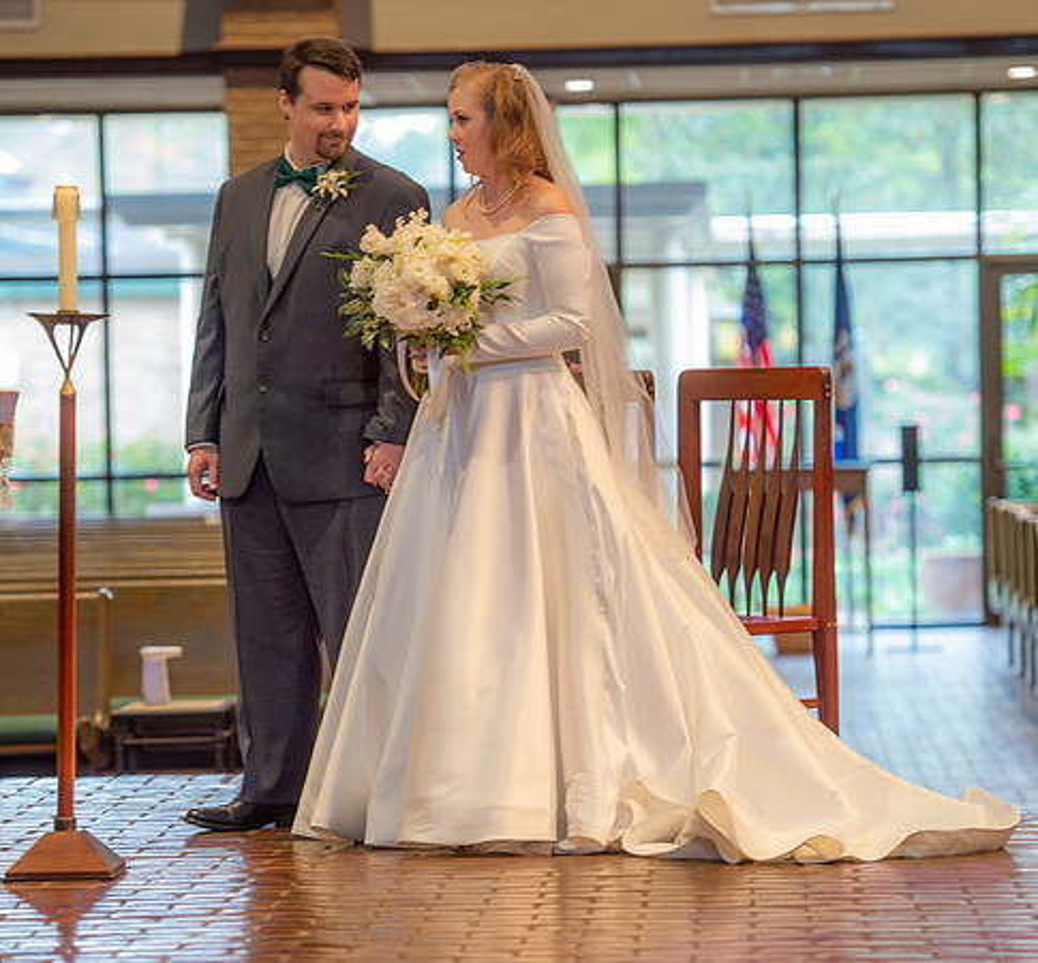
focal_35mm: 158
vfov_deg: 10.6
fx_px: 5169
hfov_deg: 11.5
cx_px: 511
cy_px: 482
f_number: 2.8
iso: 1250
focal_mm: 125
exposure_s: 1/100
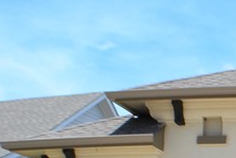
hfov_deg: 10.7
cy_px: 268
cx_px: 477
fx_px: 1148
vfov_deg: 7.7
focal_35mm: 175
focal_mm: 24
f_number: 8
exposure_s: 1/200
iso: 100
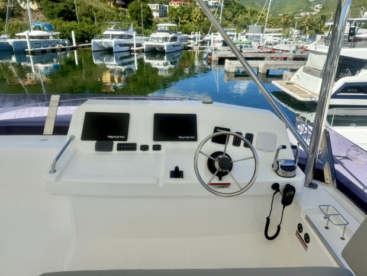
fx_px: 254
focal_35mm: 24
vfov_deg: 56.8
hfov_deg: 71.6
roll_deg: -1.6
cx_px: 184
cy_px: 138
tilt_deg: -22.1
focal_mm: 6.76
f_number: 1.78
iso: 80
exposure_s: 1/4975
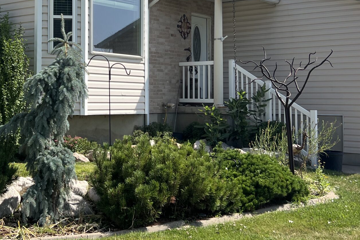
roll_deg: -1.0
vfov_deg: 24.2
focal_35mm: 55
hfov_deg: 35.6
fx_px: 550
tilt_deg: +3.6
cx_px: 97
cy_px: 48
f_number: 1.5
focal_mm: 5.7
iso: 50
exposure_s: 1/3571
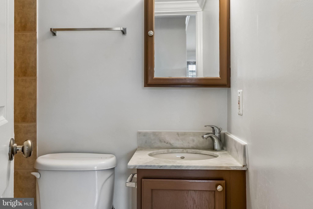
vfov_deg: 43.6
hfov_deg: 61.9
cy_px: 104
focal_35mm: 30
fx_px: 261
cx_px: 156
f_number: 5.6
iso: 400
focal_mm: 20
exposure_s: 1/50
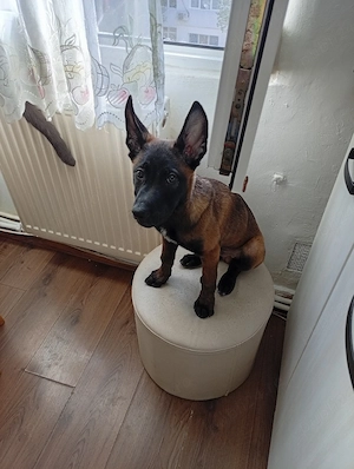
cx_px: 177
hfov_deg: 51.5
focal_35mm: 27
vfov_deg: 65.2
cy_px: 234
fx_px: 367
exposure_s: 1/50.3
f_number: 1.8
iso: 50
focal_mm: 3.84
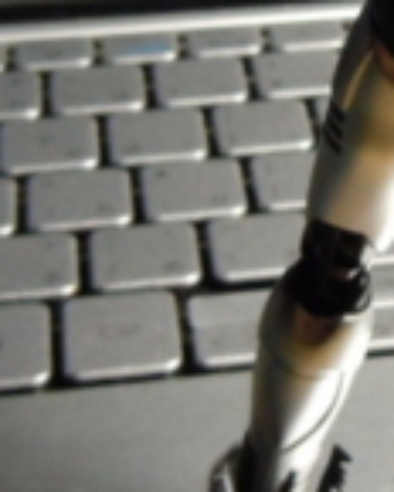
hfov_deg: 12.6
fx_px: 1764
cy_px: 54
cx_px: 414
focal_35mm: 121
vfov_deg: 15.7
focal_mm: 5.4
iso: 400
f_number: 3.5
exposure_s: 1/25
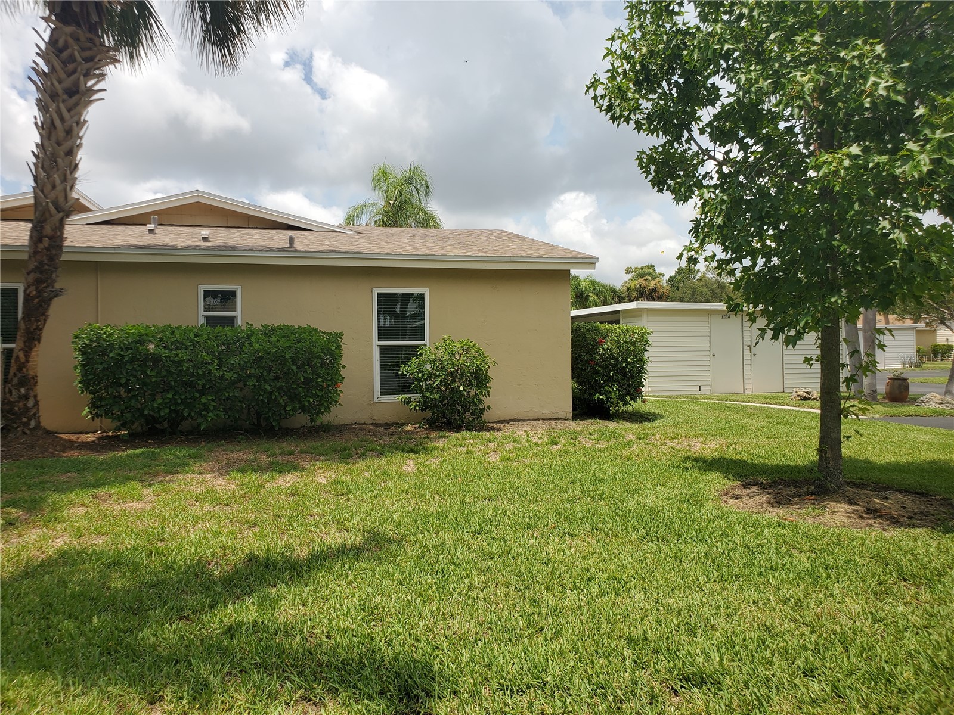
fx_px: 717
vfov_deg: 53.1
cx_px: 477
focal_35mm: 26
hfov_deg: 67.3
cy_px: 358
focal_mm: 4.3
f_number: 2.4
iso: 50
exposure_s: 1/1657
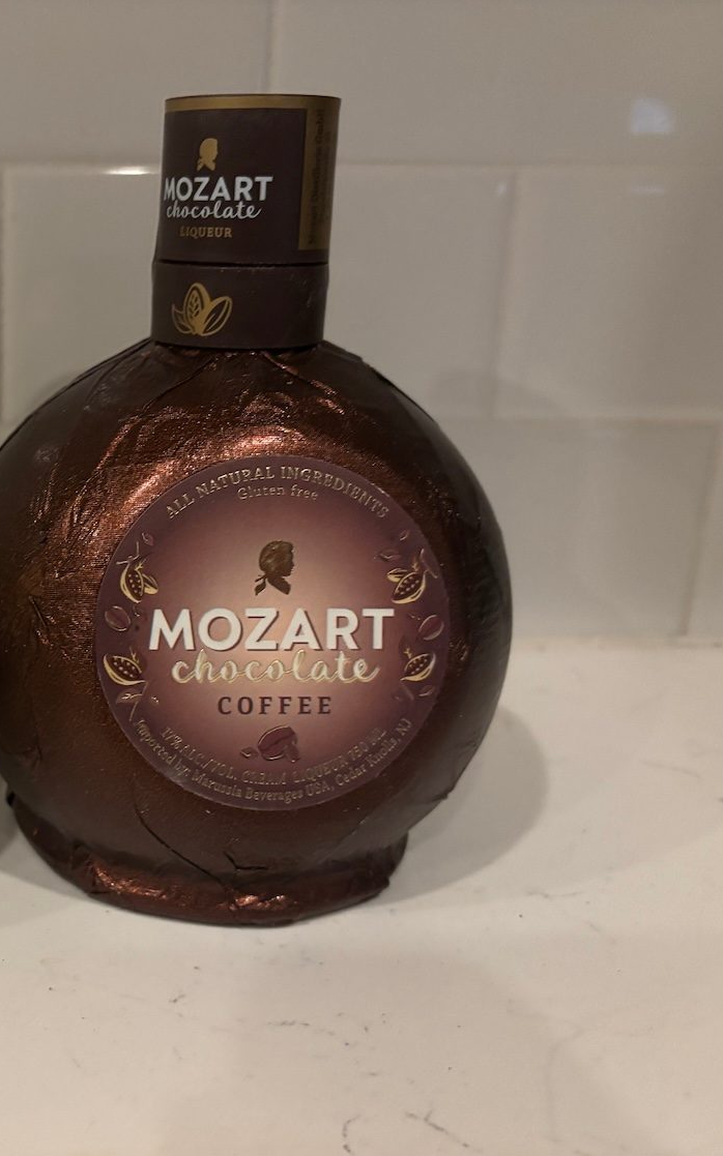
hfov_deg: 31.5
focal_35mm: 37
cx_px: -18
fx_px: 1167
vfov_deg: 52.8
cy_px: 581
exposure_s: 1/40
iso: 640
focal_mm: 5.96
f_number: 1.6
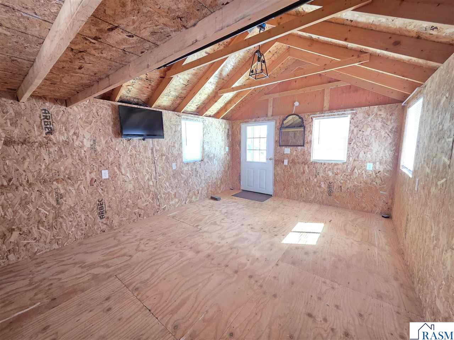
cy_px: 170
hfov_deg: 106.2
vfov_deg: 89.9
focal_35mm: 13
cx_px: 227
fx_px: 170
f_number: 1.9
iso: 250
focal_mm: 2.2
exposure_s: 1/60
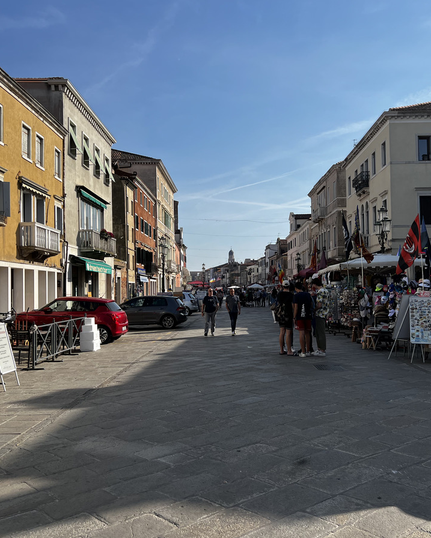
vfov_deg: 52.8
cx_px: 219
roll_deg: +0.7
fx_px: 542
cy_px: 269
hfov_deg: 43.4
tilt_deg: +1.2
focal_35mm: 34
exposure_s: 1/6211
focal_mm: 5.7
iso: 50
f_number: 1.5
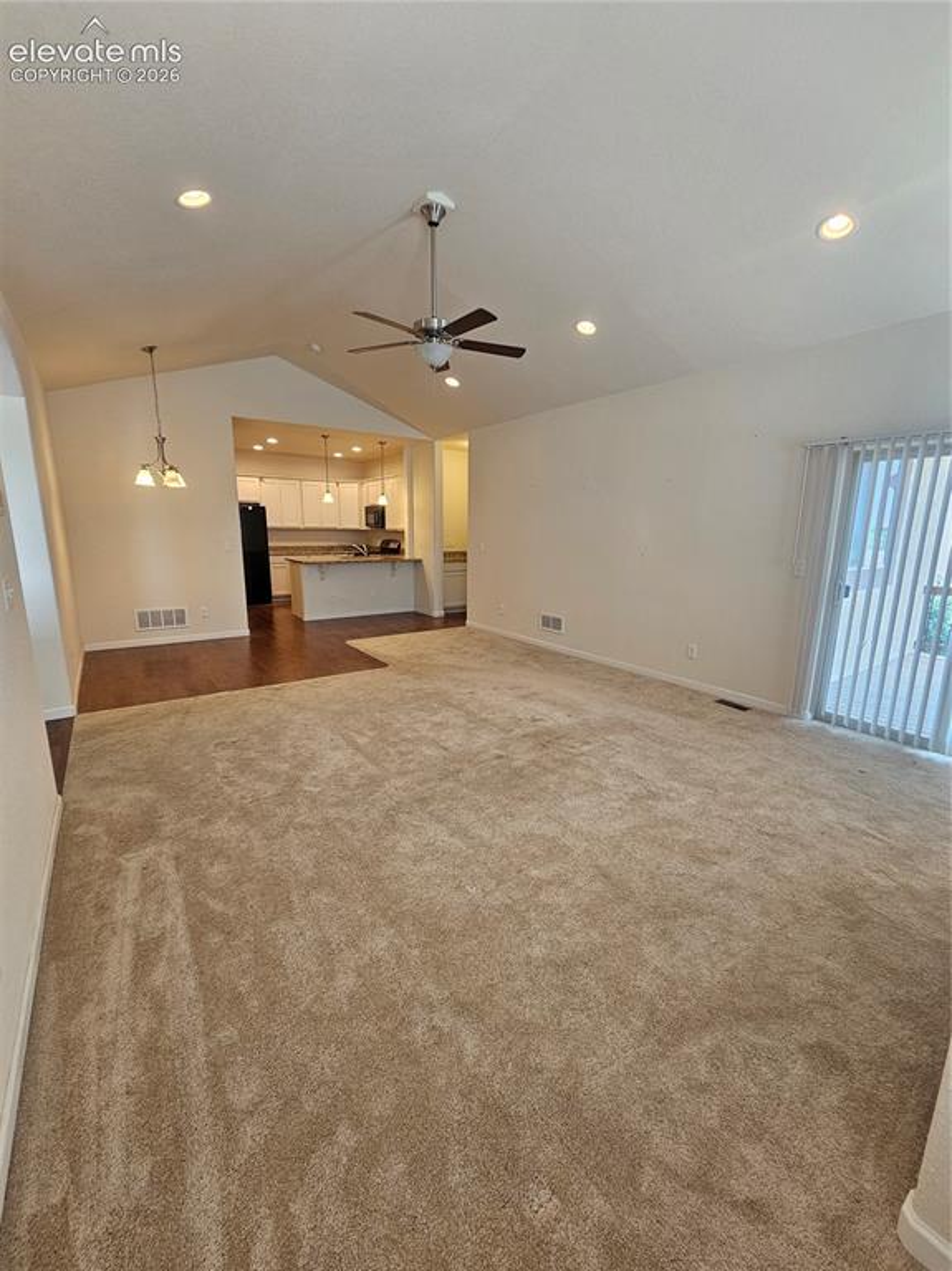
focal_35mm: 13
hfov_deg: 89.9
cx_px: 476
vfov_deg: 106.2
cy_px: 636
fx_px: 477
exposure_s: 1/60
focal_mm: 2.2
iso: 160
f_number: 2.2
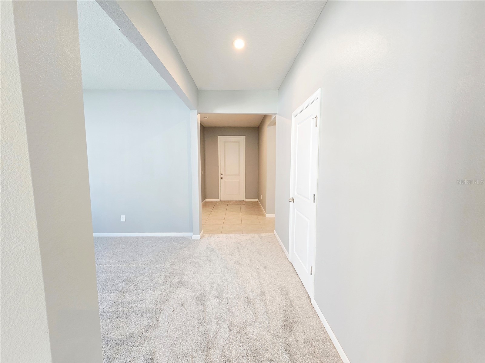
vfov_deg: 89.9
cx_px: 242
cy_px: 182
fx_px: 182
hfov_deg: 106.2
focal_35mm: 13
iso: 200
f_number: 2.2
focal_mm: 2.2
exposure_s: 1/60.2
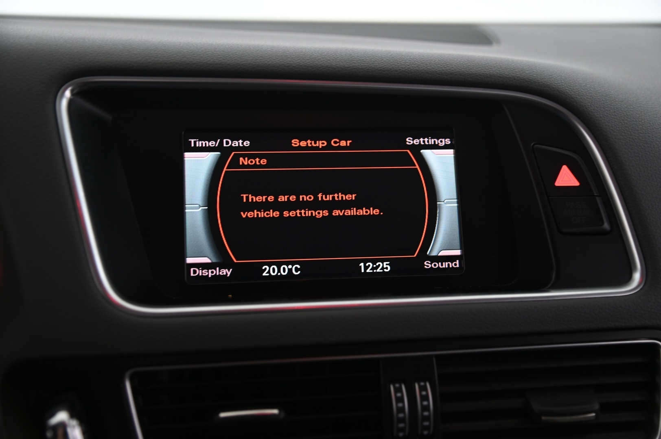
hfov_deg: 41.1
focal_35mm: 48
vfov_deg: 28.0
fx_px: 881
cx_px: 330
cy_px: 220
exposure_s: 1/15
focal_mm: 48
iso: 1000
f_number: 4
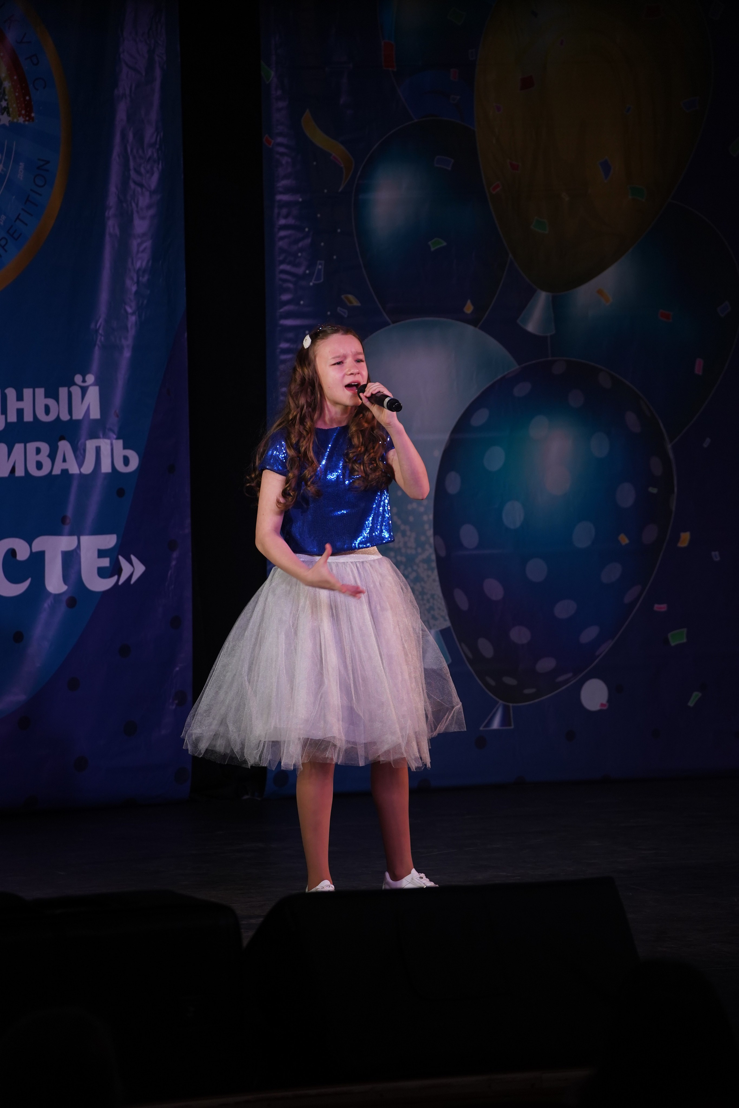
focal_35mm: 164
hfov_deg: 8.4
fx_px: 5049
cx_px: 370
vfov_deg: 12.5
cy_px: 554
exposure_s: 1/250
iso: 1600
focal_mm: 164
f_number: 5.6
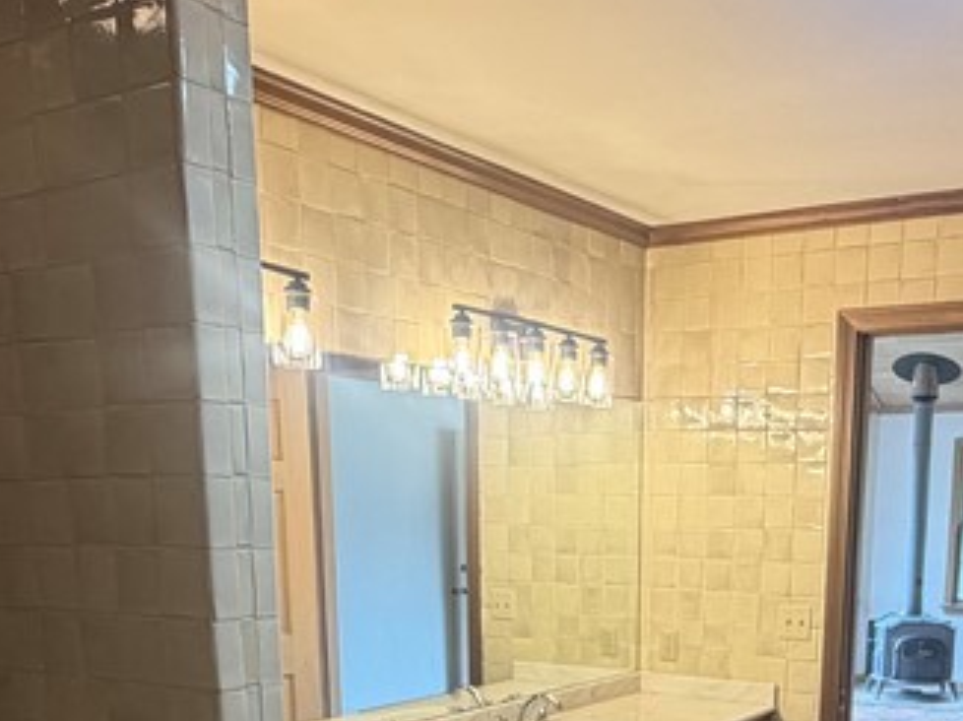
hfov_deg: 42.6
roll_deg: -1.0
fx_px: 1223
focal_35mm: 44
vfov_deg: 29.8
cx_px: 614
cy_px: 777
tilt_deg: -12.6
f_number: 2.2
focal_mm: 2.22
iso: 200
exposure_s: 1/120
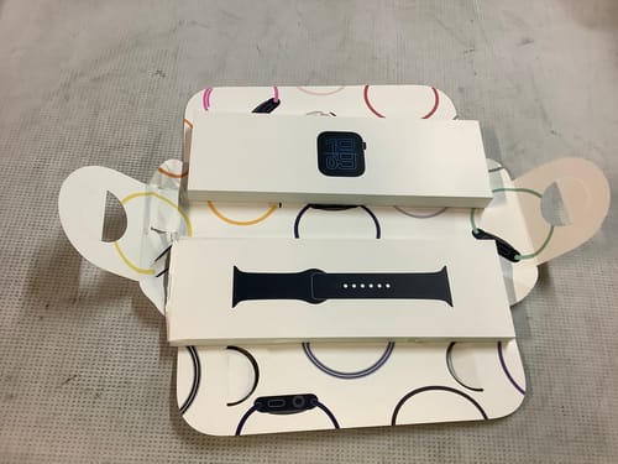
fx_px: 553
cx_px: 309
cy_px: 232
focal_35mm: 31
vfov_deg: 45.4
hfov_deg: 58.4
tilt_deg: -62.9
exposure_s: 1/50
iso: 125
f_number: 2.4
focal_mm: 3.3
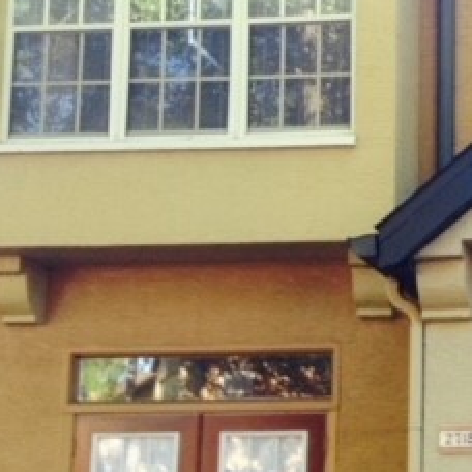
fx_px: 1265
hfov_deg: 19.9
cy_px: 364
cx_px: 555
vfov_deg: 20.9
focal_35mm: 82
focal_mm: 4.12
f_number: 2.4
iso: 64
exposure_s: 1/60
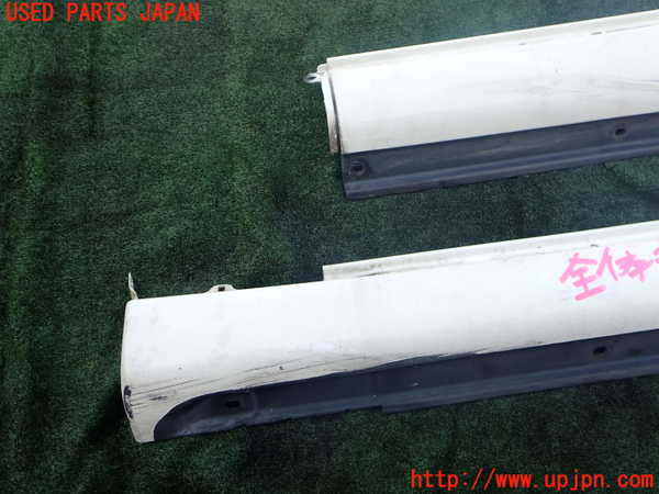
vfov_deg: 46.8
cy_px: 247
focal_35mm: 30
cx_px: 330
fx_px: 571
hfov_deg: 60.0
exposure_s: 1/200
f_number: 3.2
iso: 100
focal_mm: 5.4
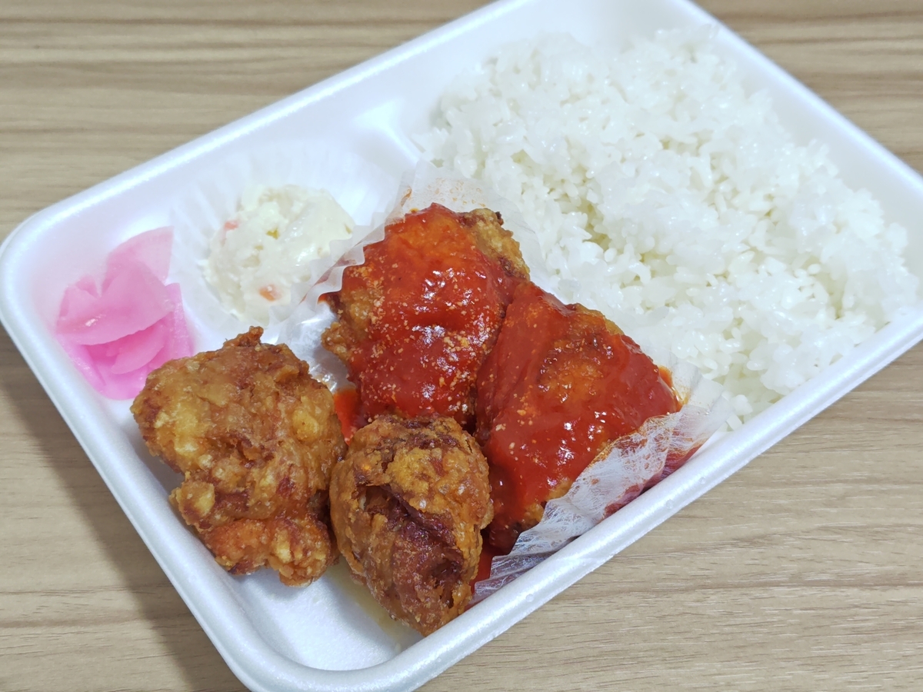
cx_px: 462
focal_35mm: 23
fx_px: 613
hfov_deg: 73.9
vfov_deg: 58.9
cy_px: 346
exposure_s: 1/50
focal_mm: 5.56
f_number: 1.9
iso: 271
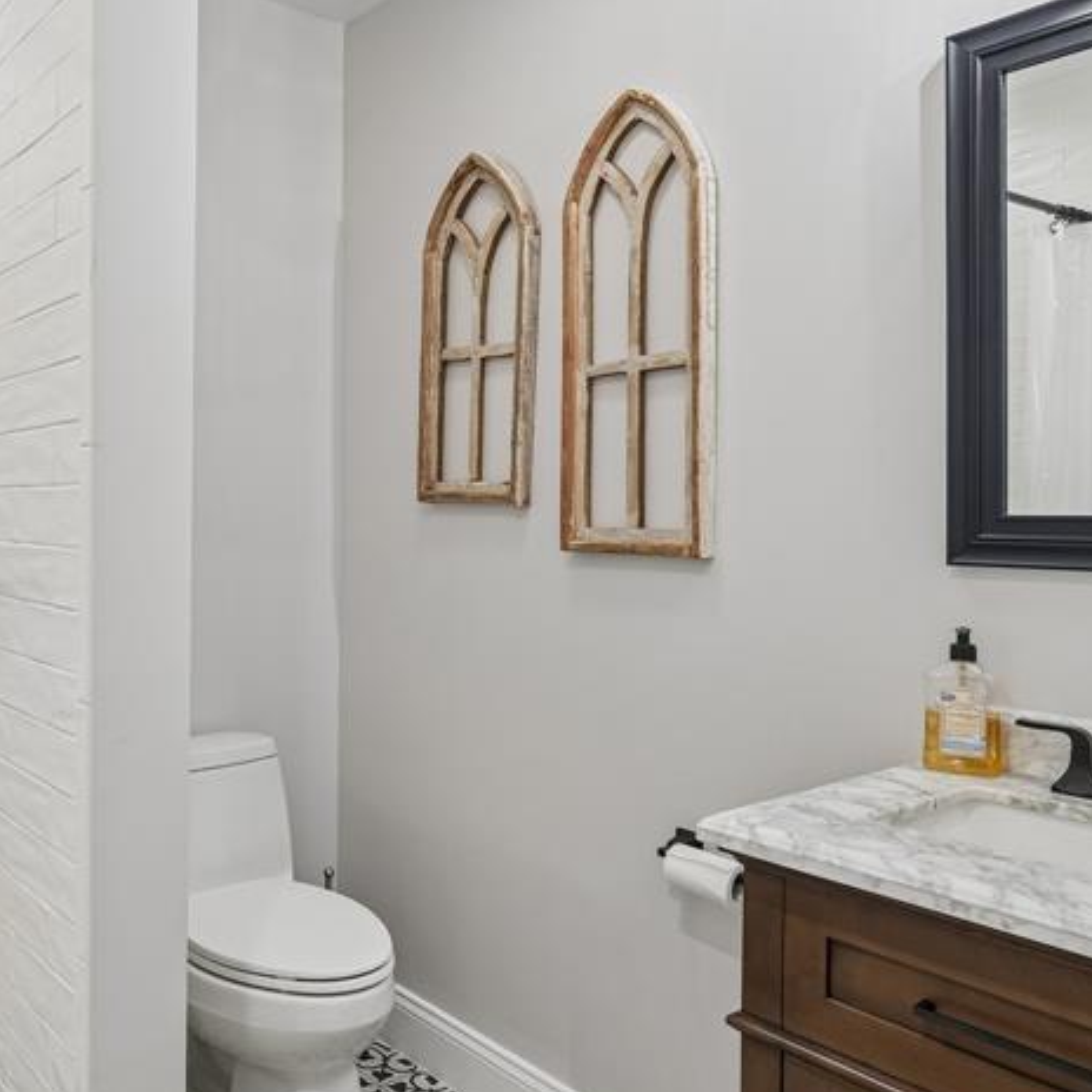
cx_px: 315
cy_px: 497
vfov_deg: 52.6
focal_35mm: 31
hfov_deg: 51.1
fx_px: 1104
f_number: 8
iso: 400
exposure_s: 1/15
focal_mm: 16.5
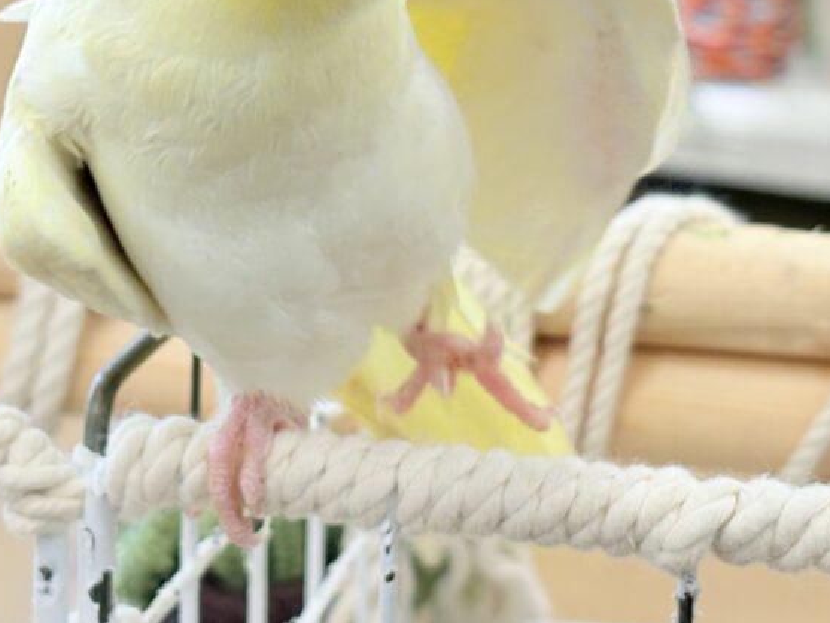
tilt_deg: -11.4
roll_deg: +1.8
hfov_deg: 17.6
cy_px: 36
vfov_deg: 13.1
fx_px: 2686
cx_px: 398
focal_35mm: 112
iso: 40
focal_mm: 5.96
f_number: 1.6
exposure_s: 1/50
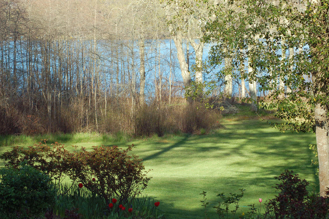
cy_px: 110
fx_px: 1068
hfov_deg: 17.5
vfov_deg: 11.7
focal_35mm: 117
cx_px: 164
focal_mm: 78
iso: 400
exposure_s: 1/160
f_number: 10
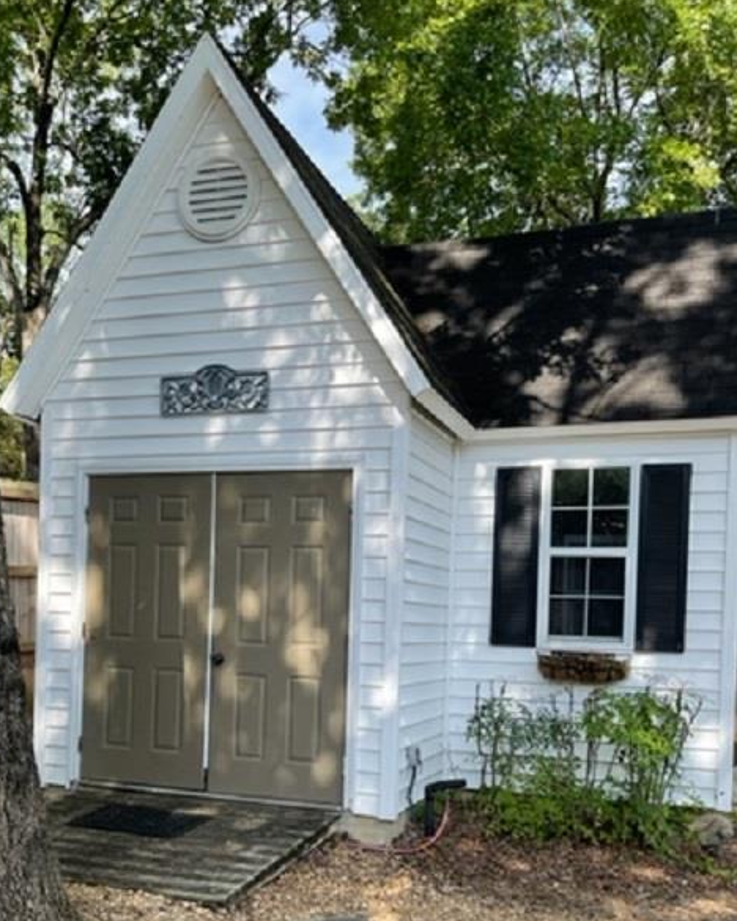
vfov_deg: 48.0
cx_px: 310
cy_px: 638
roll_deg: -0.5
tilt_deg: -1.4
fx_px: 1009
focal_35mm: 37
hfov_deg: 40.0
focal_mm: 5.1
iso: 32
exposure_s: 1/1030
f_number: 1.6
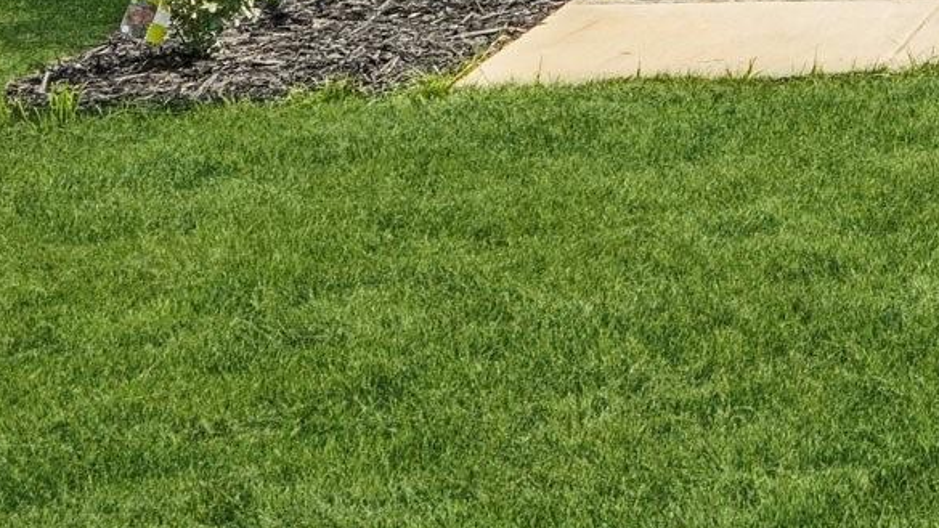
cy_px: -492
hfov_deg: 16.6
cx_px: 1636
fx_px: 2739
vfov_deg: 10.2
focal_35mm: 110
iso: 100
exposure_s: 1/60
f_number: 8
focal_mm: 20
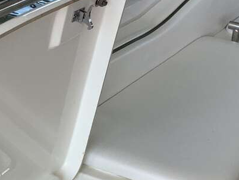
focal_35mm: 111
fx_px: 767
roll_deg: -1.5
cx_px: 16
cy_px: 259
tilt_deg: -34.8
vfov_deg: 12.8
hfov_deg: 17.4
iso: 25
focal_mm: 3.3
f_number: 2.4
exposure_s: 1/214
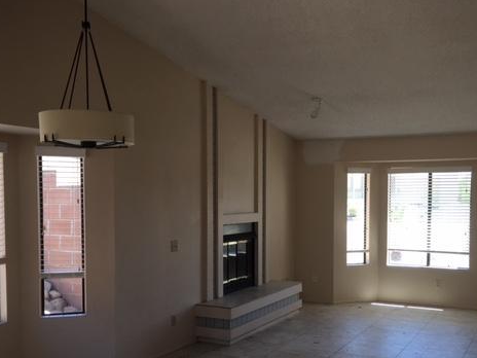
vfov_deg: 35.7
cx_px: 272
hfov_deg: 46.7
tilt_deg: -3.0
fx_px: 551
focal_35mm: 40
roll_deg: -1.1
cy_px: 227
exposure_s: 1/120
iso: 32
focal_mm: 4.15
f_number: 2.2
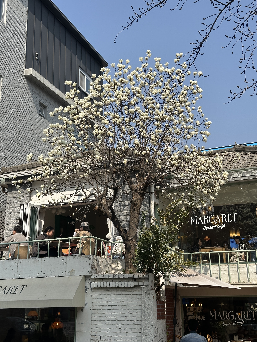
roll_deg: +0.4
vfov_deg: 39.7
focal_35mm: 48
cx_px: 128
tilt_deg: +17.5
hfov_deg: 30.3
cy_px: 171
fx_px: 475
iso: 64
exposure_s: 1/3597
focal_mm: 6.86
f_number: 1.78
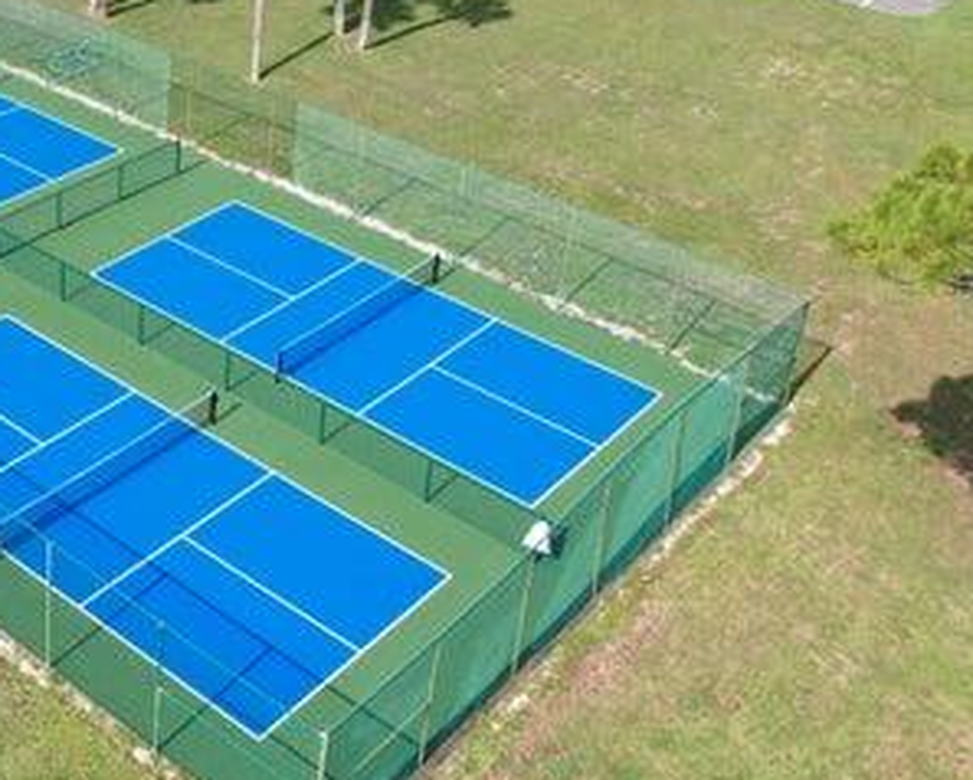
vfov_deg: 29.3
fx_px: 1441
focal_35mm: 50
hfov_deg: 34.5
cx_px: 36
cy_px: 118
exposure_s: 1/1250
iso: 100
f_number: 2.8
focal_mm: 8.38
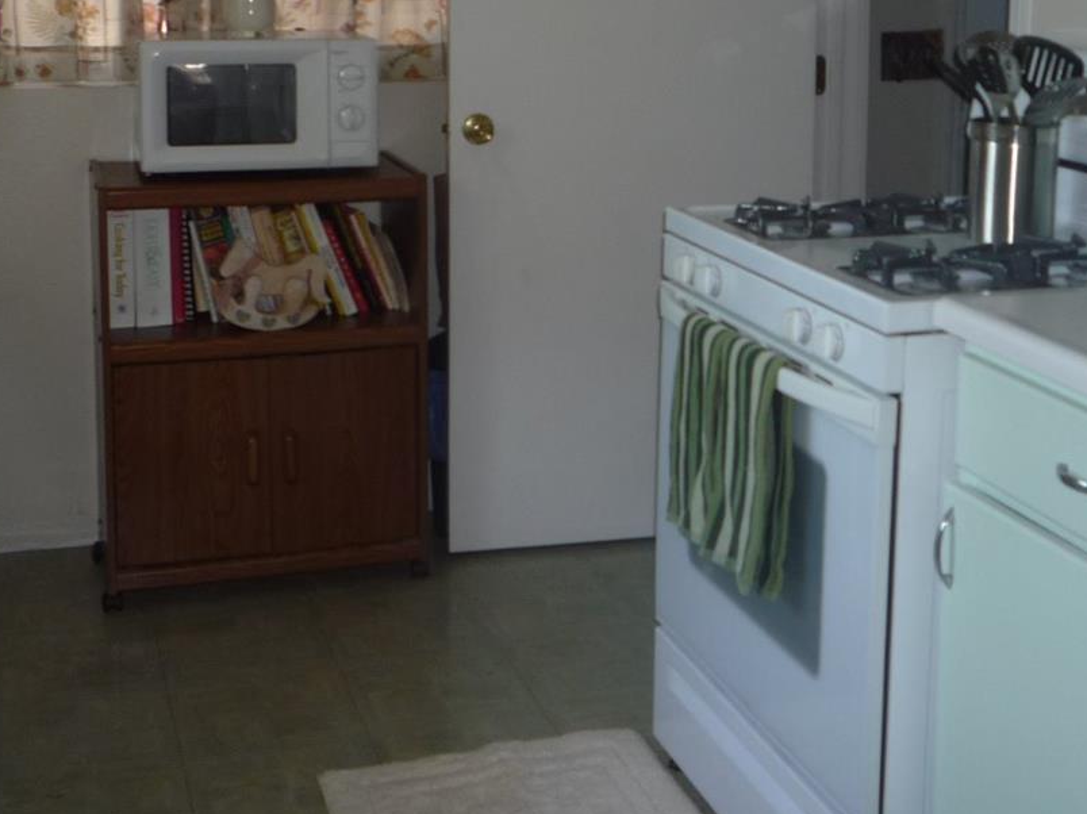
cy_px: 110
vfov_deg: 25.4
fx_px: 1757
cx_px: 692
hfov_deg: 34.2
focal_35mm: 56
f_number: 3.3
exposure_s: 1/30
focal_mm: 5.2
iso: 100
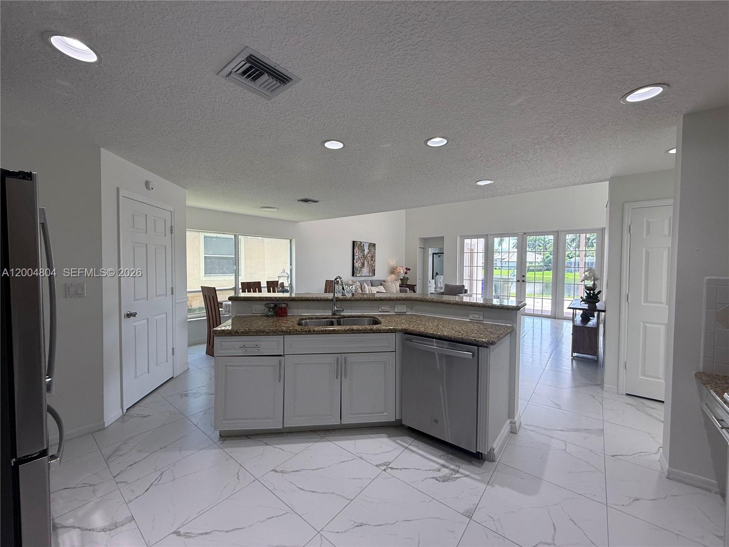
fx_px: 295
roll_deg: -1.0
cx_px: 364
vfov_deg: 85.7
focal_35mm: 14
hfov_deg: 102.1
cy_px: 274
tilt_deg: -1.6
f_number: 2.2
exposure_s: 1/135
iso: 64
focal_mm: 2.22
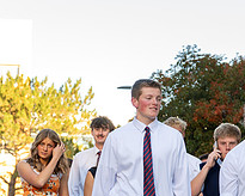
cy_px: 173
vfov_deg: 7.0
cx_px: 165
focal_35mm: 222
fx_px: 1610
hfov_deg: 8.7
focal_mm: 70
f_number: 4
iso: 125
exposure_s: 1/200
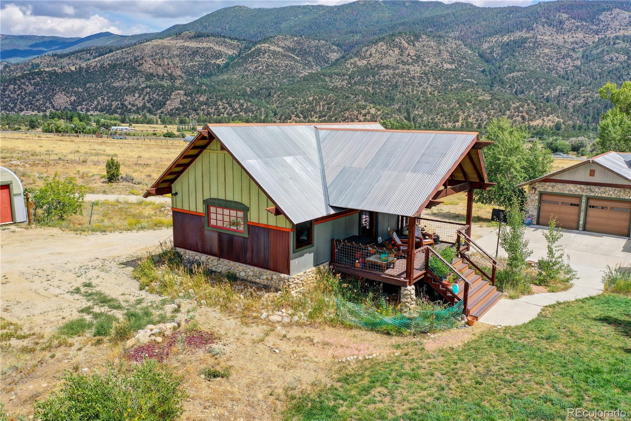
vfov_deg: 46.4
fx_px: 491
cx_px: 316
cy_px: 210
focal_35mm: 28
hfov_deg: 65.5
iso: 100
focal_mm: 10.3
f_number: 4
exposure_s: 1/1000
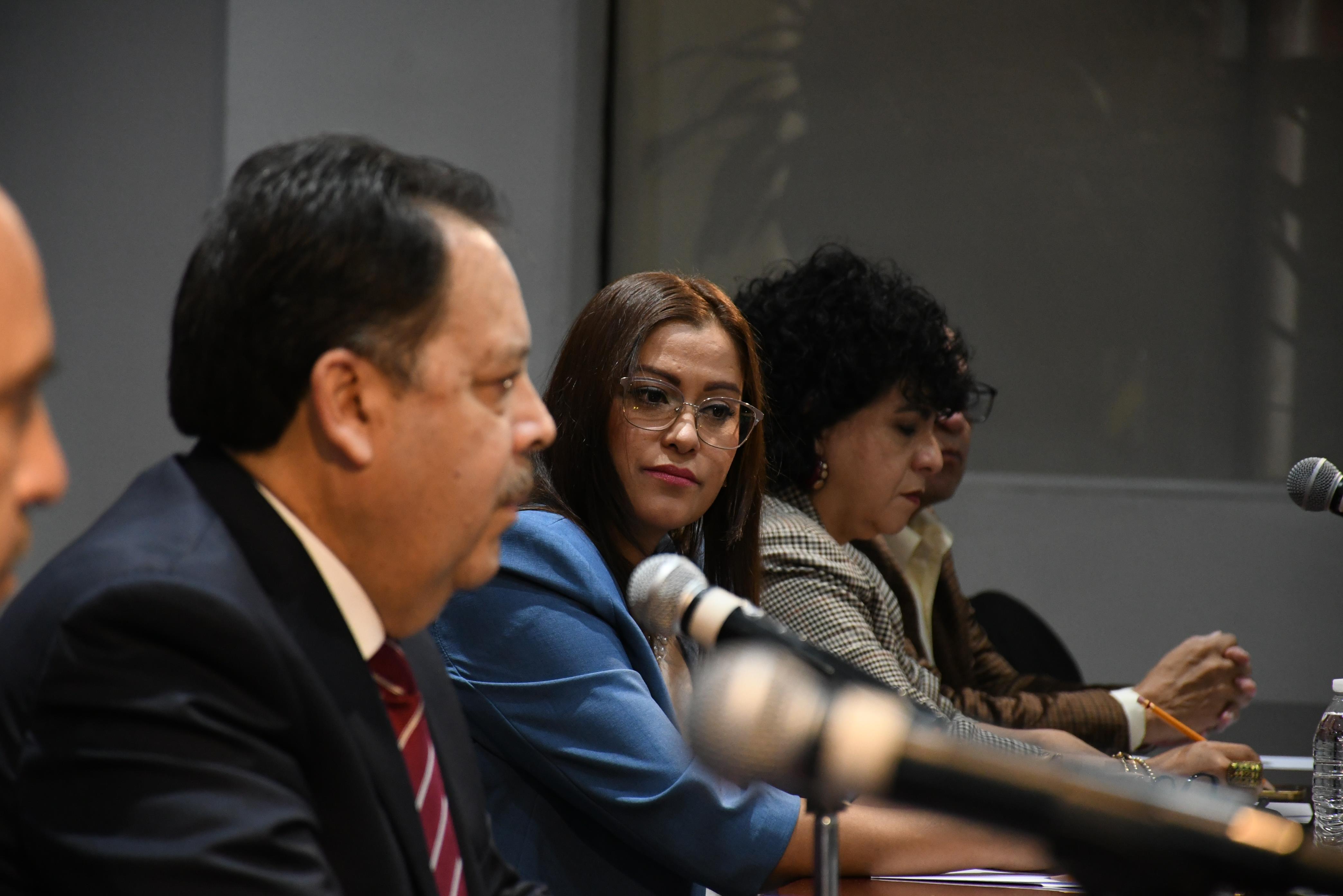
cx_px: 672
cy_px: 448
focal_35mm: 210
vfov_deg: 6.5
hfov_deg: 9.8
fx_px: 7834
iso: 2500
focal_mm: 140
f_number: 5.6
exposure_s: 1/100
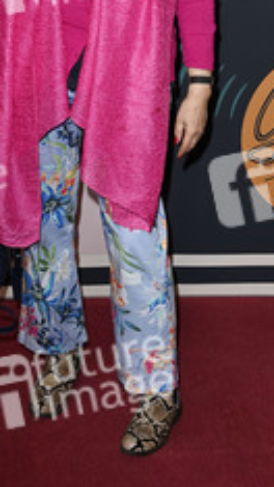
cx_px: 127
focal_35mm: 89
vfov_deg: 23.5
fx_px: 1151
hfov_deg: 13.6
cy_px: 75
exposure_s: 1/200
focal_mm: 50
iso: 500
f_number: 5.6
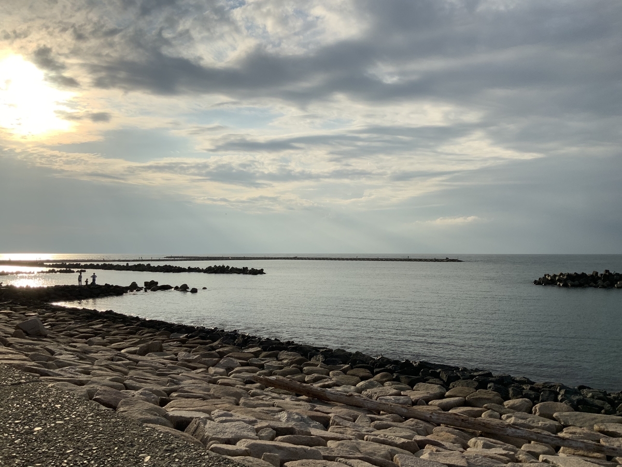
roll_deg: +0.5
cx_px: 311
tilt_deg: +2.6
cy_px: 234
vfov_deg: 48.2
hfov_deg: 61.7
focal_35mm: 29
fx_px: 521
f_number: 1.8
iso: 20
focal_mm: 3
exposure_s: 1/4405
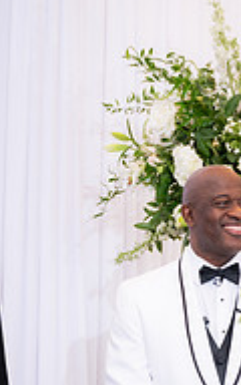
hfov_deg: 11.7
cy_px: 371
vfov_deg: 18.5
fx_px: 1156
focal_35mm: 110
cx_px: 268
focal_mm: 46
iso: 1250
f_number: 2.8
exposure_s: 1/200
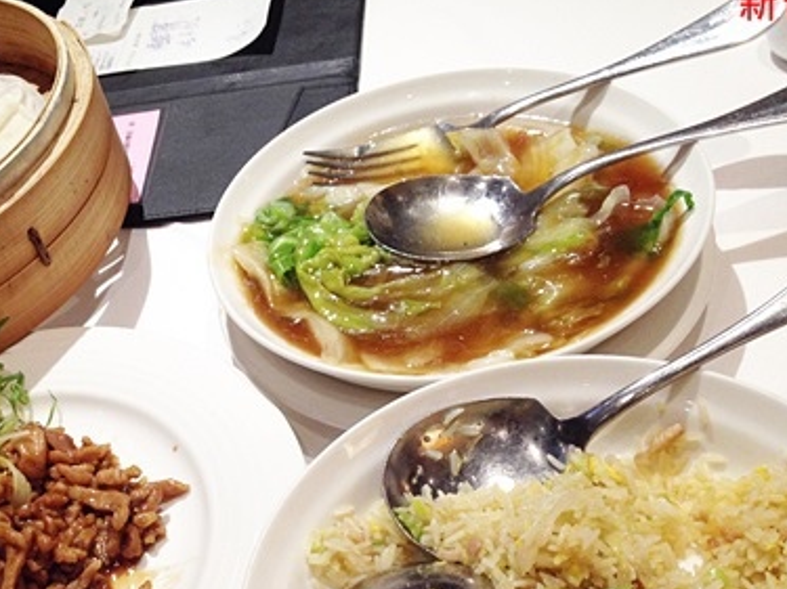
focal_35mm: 56
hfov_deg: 34.0
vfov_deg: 25.8
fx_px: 1273
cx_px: 246
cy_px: 444
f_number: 2.4
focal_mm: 4.28
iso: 100
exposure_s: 1/20
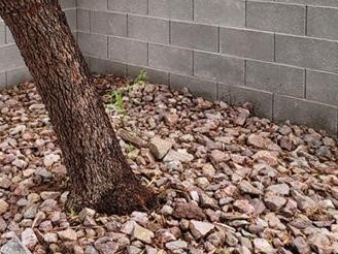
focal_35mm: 61
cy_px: -36
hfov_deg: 30.6
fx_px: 596
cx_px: 48
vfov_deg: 22.5
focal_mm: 7
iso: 50
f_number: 1.8
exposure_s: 1/120
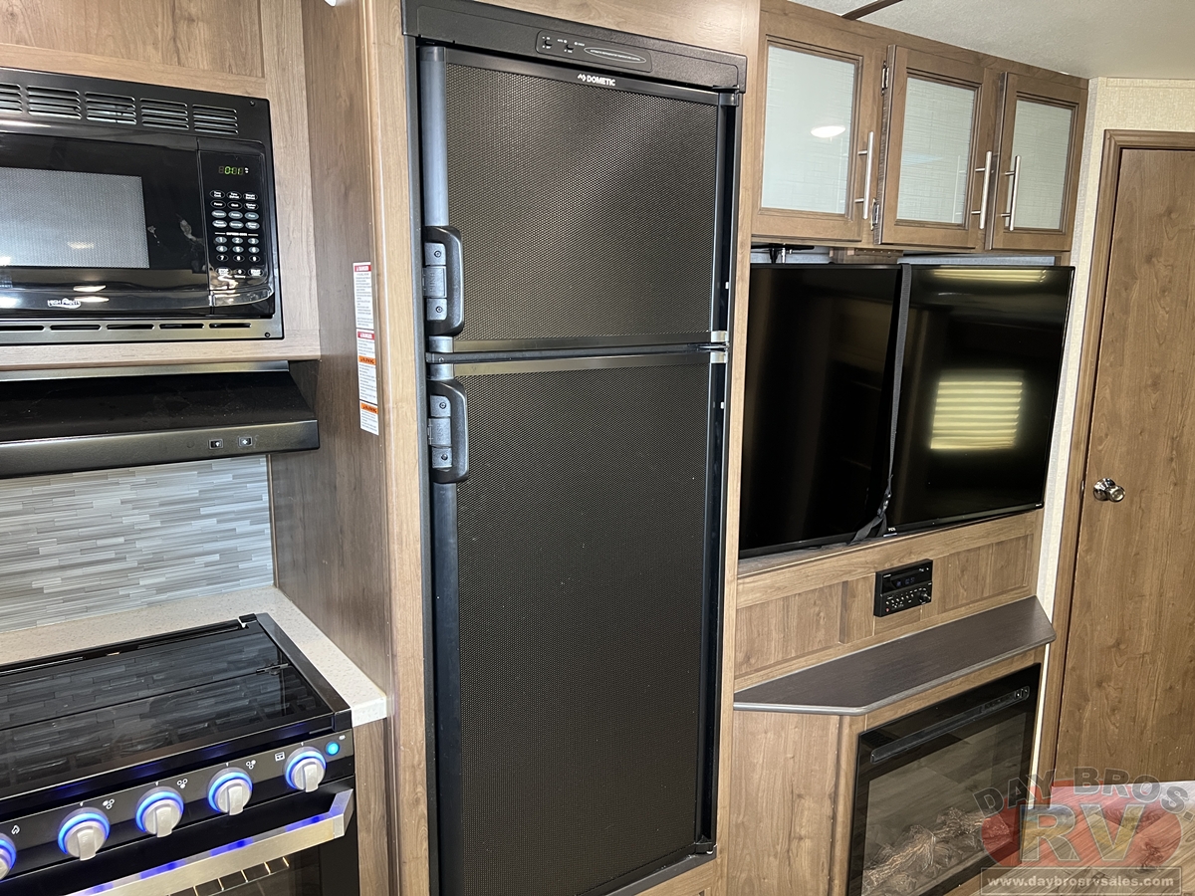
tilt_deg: -12.6
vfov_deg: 53.1
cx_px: 598
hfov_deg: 67.3
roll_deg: +0.2
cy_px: 448
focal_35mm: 26
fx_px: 898
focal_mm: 5.7
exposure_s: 1/60
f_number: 1.5
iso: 250
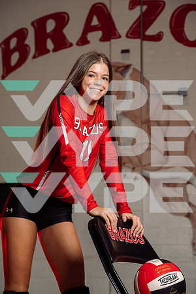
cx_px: 98
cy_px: 147
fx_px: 572
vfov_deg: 28.8
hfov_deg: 19.5
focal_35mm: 70
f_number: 4.5
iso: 125
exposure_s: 1/200
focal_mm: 70
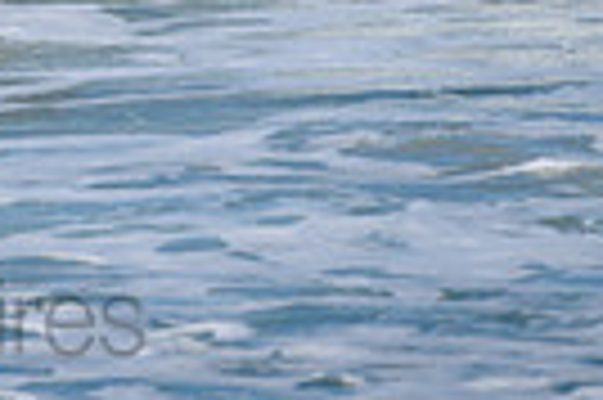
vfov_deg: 0.6
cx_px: -202
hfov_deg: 1.0
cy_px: -429
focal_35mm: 2163
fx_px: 36186
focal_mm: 500
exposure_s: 1/2000
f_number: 5.6
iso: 140
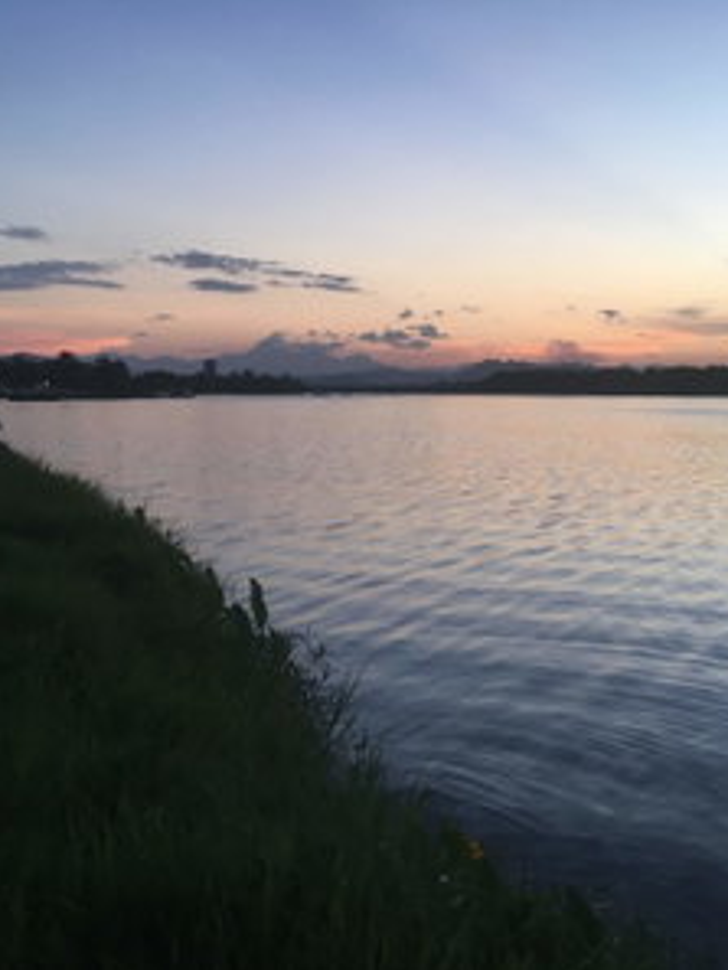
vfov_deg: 47.8
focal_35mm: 39
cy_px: 487
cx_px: 457
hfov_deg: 36.6
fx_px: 1093
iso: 25
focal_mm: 4.15
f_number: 2.2
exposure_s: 1/33
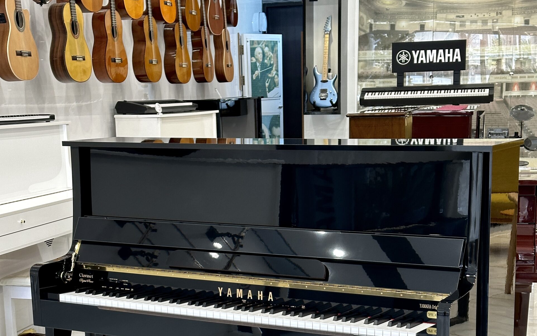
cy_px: 292
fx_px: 995
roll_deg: +1.7
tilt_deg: -12.0
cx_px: 268
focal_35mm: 68
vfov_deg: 18.9
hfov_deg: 30.2
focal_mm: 6.86
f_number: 1.78
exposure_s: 1/60
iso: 160
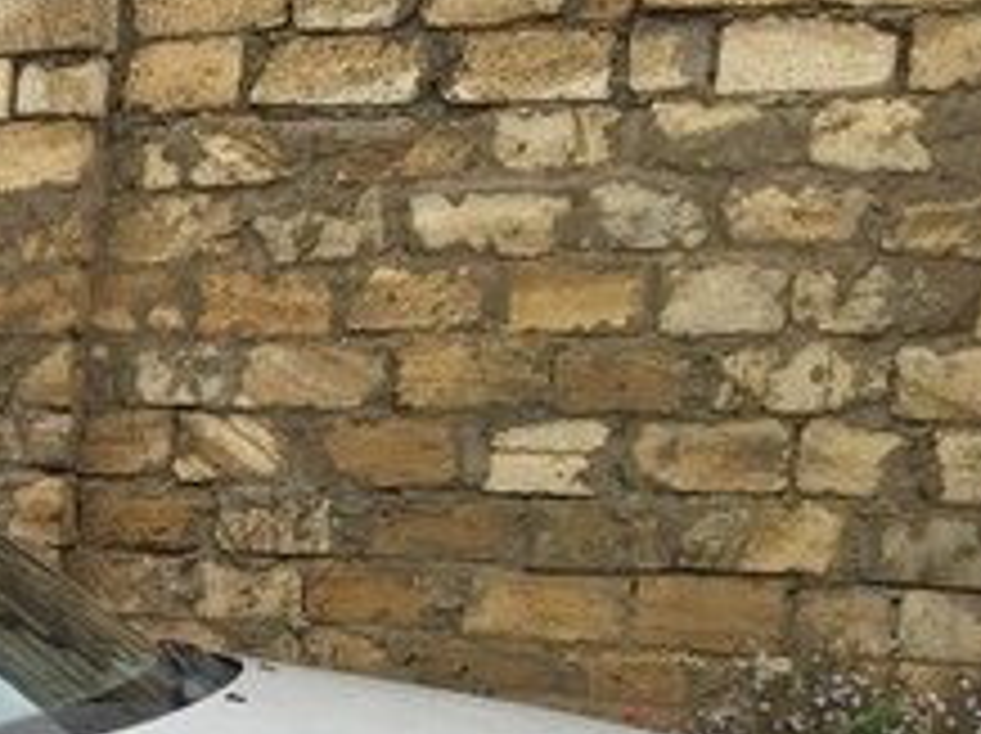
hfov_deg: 19.8
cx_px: -414
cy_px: 957
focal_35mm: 88
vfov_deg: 15.9
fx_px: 2491
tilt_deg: -12.0
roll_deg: +0.4
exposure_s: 1/732
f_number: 2.2
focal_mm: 4.15
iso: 32
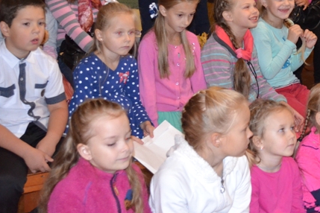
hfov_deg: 20.5
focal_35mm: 98
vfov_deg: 13.8
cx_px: 278
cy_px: 18
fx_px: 870
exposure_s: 1/60
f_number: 5
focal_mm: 35
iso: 3200
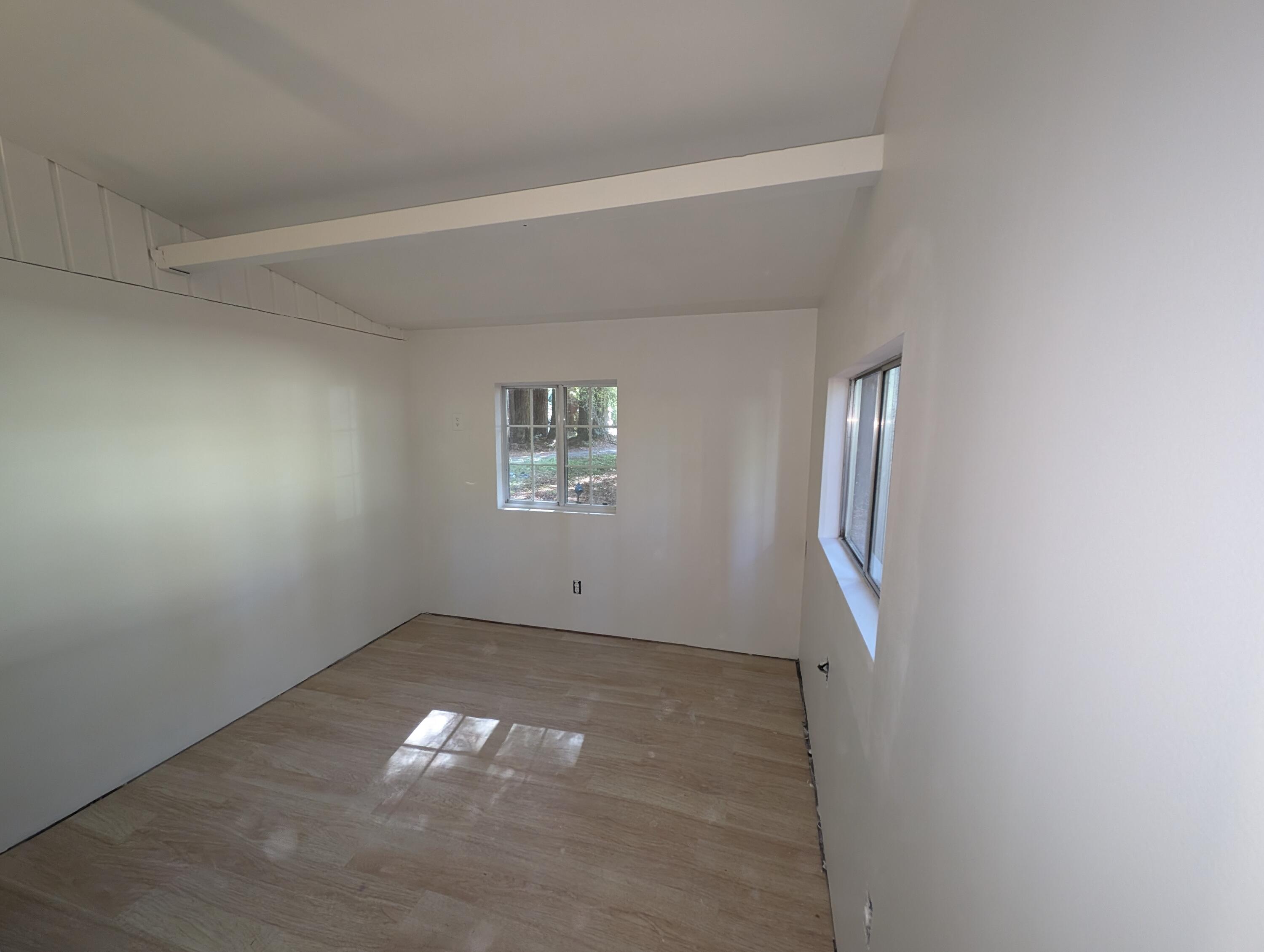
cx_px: 632
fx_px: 439
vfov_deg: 94.6
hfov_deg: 110.5
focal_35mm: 12
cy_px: 476
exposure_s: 1/41.7
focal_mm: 2.23
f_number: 1.95
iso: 519
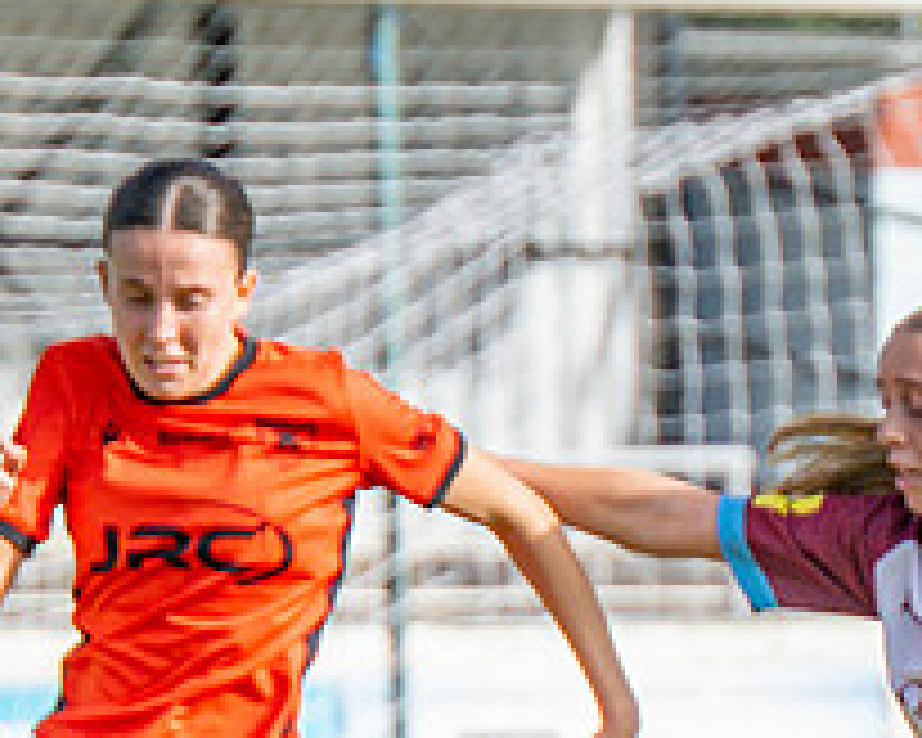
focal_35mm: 744
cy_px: 966
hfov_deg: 2.6
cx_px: 1006
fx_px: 20302
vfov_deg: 2.1
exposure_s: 1/1600
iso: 125
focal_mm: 120
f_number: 4
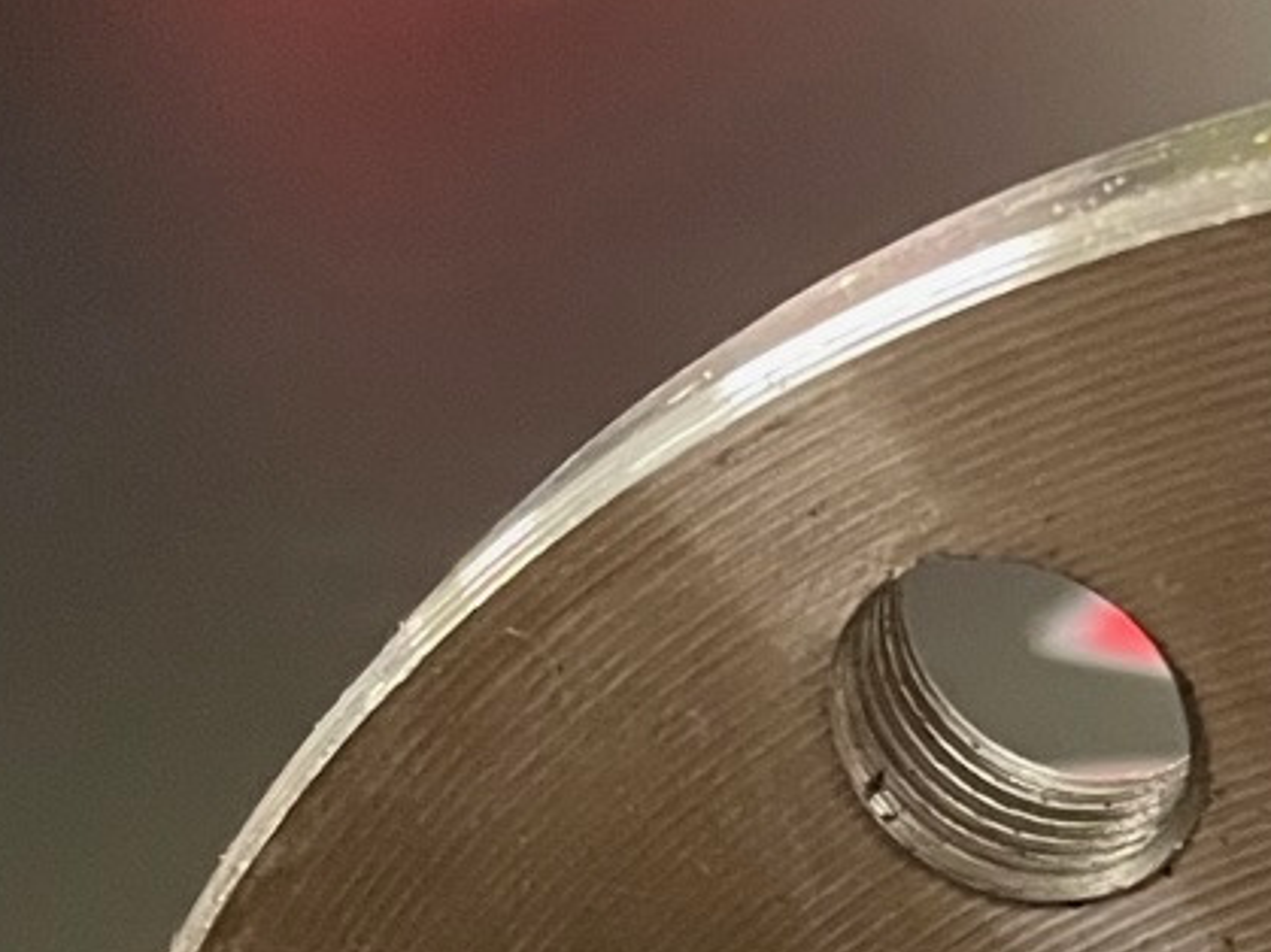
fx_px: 4588
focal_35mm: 125
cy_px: 1877
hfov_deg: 14.5
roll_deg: -0.9
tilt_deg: -37.0
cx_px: 1996
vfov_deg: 10.9
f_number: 1.6
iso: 400
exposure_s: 1/33
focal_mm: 4.2
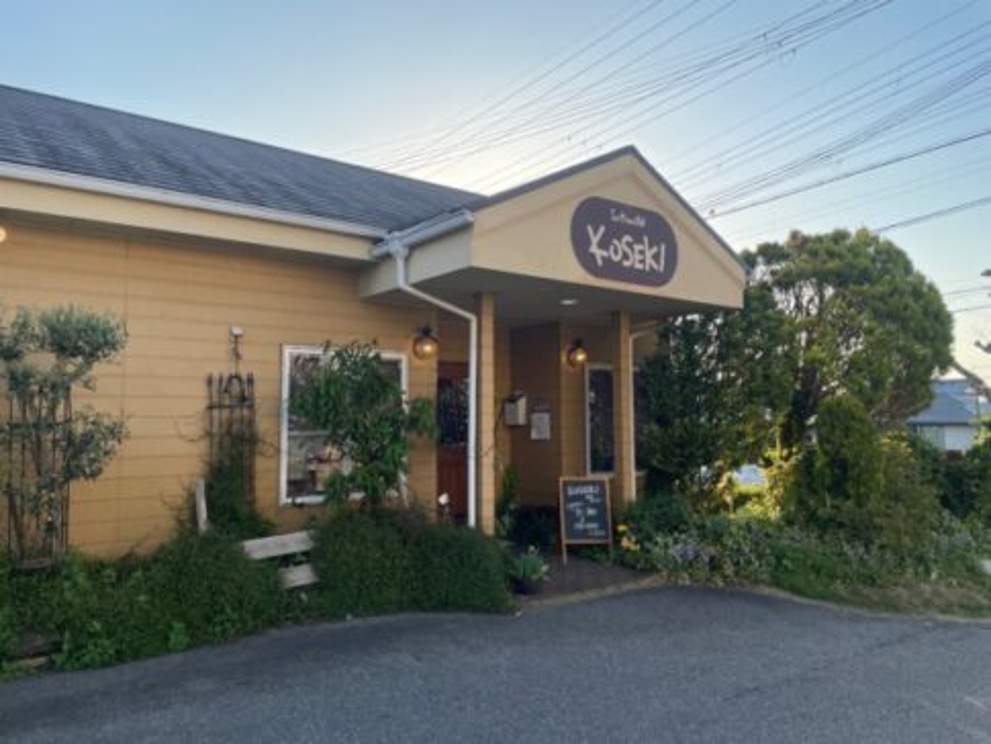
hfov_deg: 67.3
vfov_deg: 53.1
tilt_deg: +3.4
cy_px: 372
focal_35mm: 26
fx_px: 745
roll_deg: +2.0
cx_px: 496
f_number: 1.6
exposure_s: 1/1742
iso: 50
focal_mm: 4.2
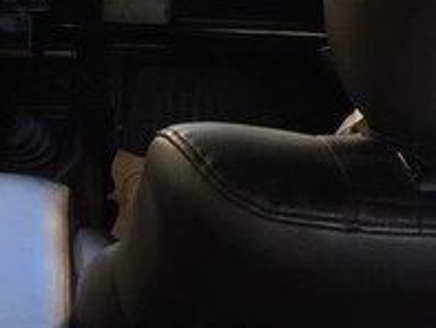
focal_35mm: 97
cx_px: 2
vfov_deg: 14.0
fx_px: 1222
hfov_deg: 19.6
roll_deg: -0.9
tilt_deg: -8.3
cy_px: -209
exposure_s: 1/100
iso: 50
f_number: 2.2
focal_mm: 4.15
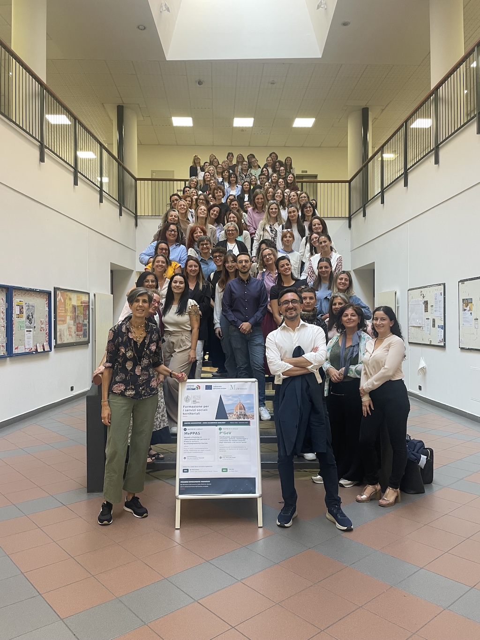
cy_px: 320
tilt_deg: +0.4
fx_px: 481
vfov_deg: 67.3
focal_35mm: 26
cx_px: 240
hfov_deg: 53.1
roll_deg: -0.6
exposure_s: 1/60
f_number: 1.6
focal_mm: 4.2
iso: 125
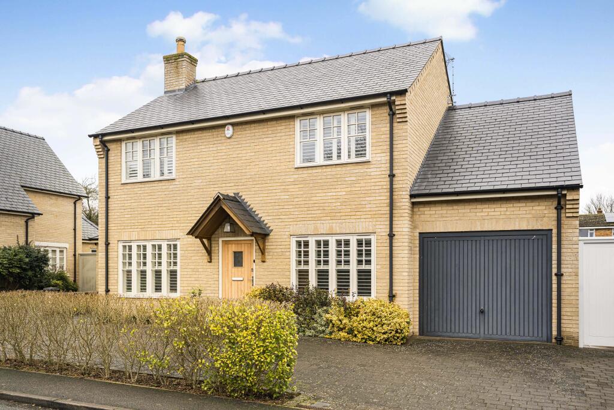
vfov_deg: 43.6
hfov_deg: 61.9
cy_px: 205
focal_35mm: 30
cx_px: 307
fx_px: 512
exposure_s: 1/100
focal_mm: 30
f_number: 6.3
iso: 250
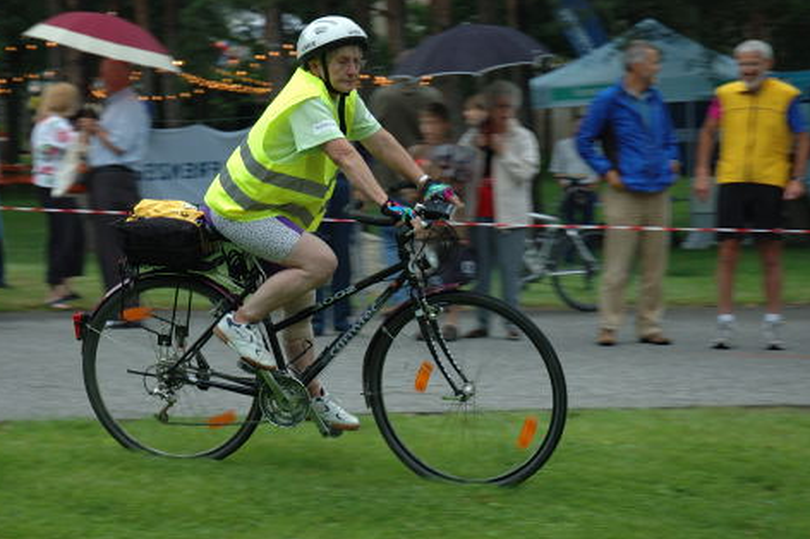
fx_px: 1934
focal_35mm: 86
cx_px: 350
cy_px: 248
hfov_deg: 23.6
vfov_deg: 15.9
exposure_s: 1/60
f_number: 4.5
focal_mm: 48
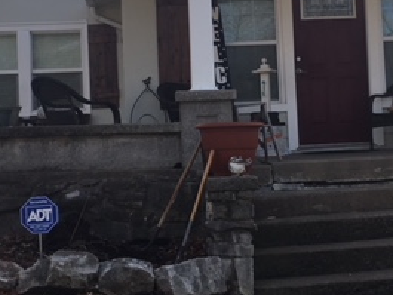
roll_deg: +1.5
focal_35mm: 70
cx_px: 243
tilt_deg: +4.3
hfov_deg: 27.7
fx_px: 795
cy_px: 114
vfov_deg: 21.0
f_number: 2.2
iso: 25
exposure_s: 1/818
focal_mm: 4.15
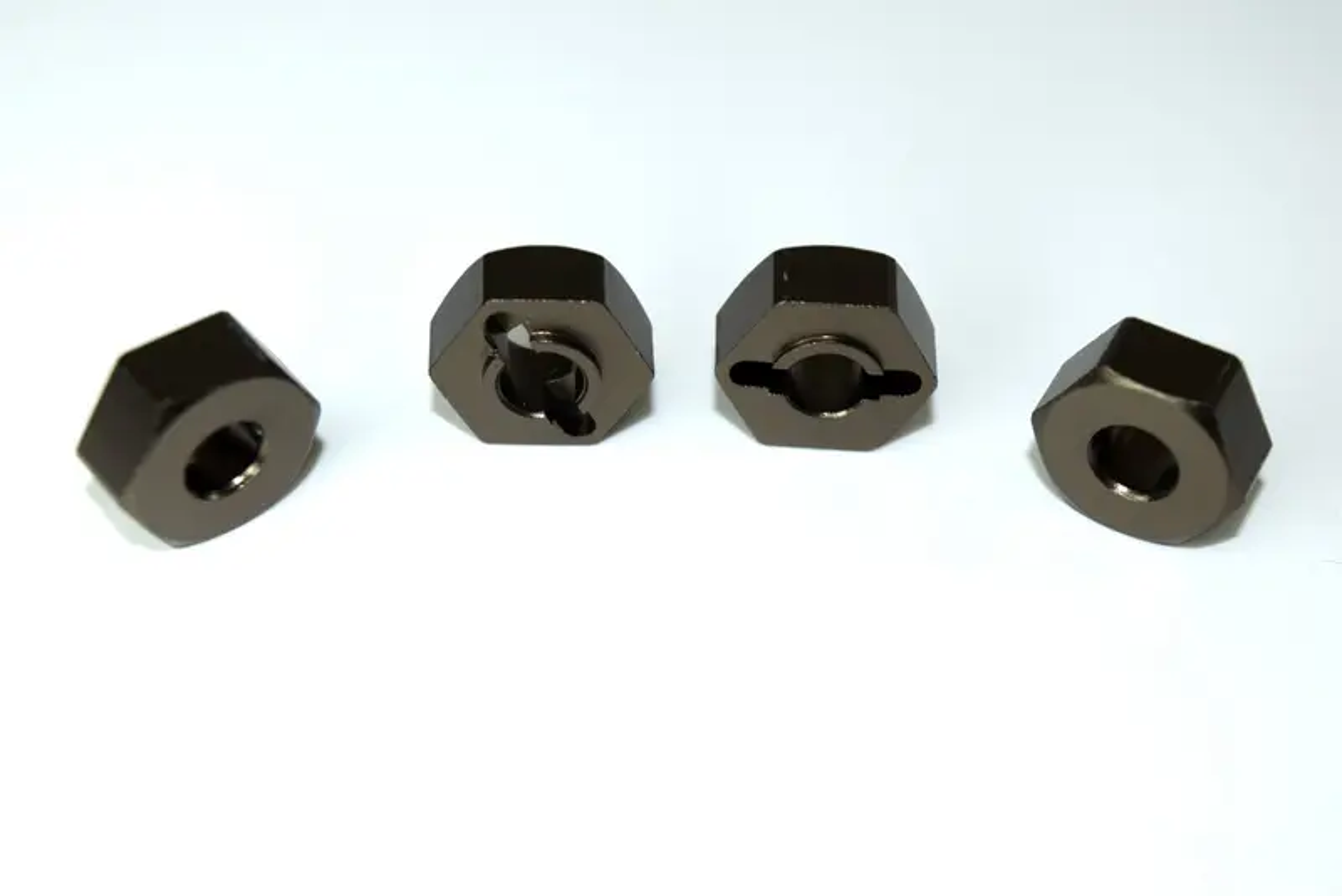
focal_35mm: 75
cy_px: 448
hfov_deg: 27.0
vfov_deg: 18.2
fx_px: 2797
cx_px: 671
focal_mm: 50
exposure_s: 1/80
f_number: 8
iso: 100
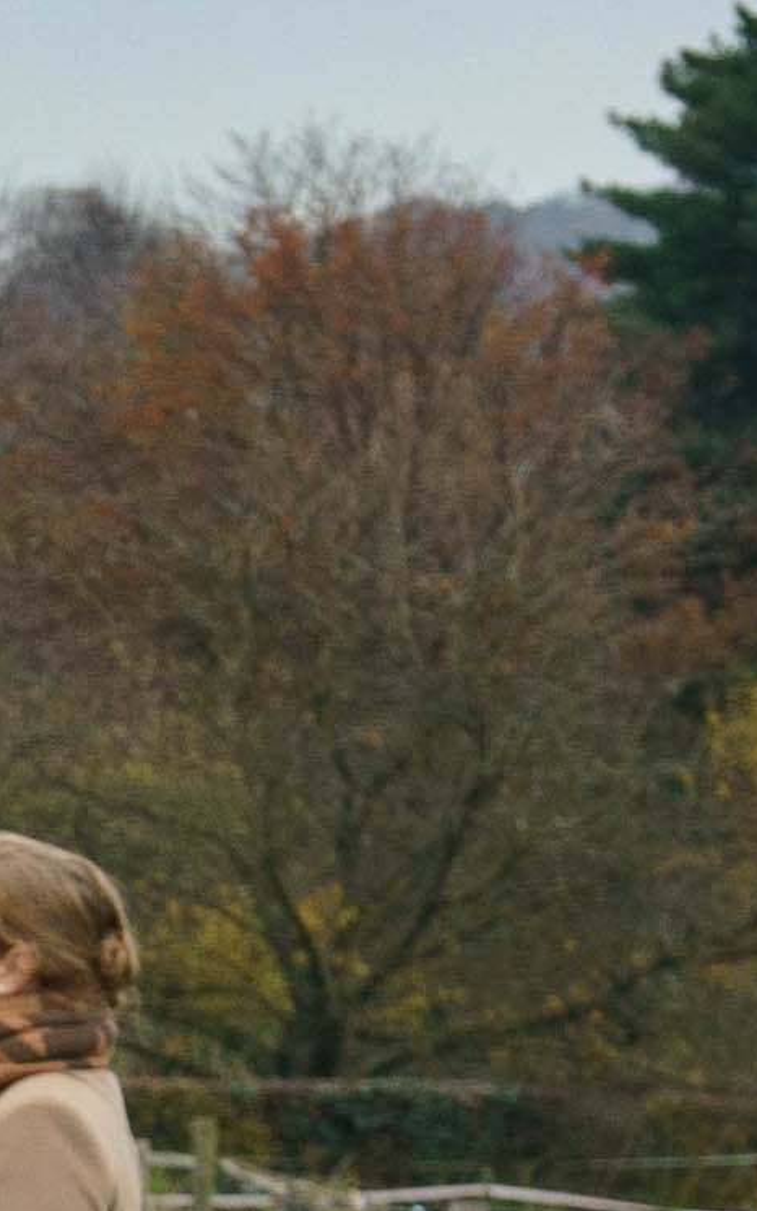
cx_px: -1342
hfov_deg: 4.4
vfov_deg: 7.1
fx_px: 9477
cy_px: 2438
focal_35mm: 287
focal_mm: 35
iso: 500
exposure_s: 1/160
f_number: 5.6
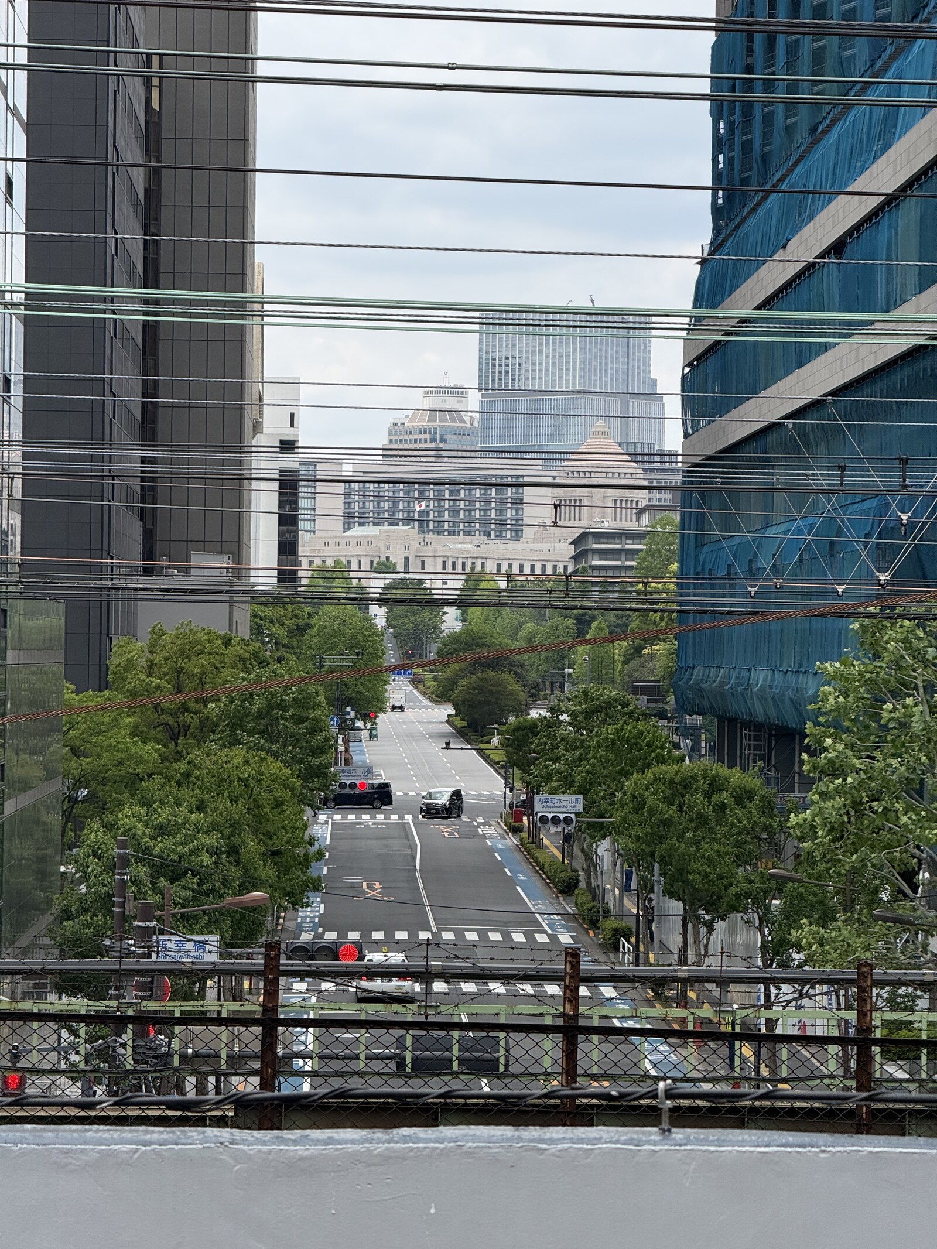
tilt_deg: +0.3
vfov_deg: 16.4
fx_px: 4331
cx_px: 468
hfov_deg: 12.3
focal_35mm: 120
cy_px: 624
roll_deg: -1.2
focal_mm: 15.66
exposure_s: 1/1318
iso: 64
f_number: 2.8
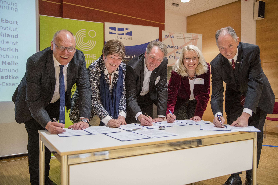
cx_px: 139
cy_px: 92
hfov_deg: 58.7
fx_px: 247
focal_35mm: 32
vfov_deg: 41.1
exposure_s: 1/80
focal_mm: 32
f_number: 2.8
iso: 800
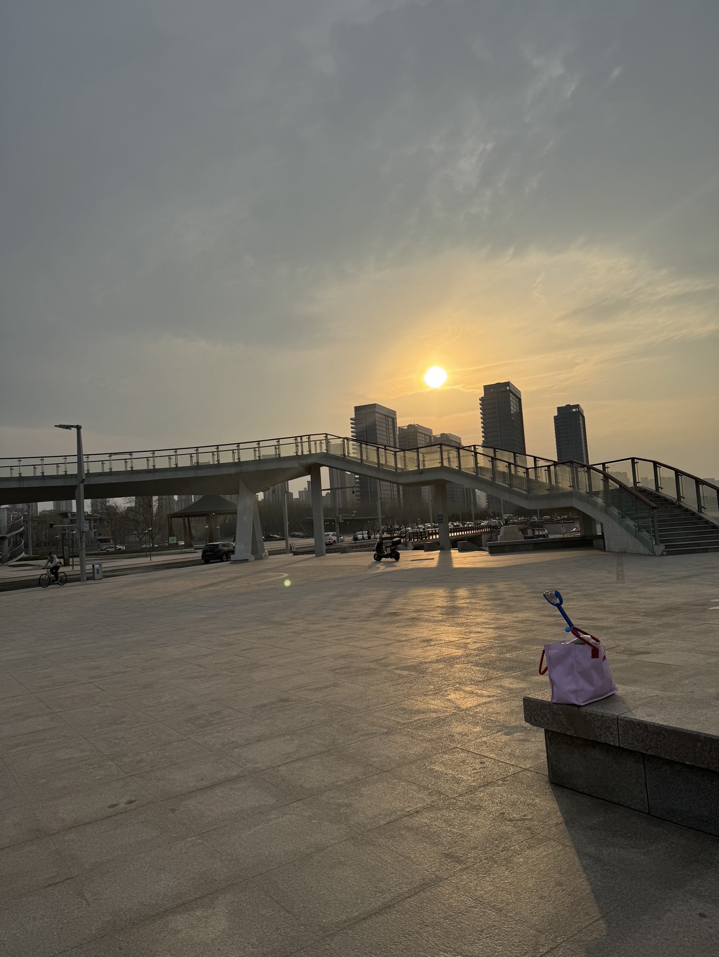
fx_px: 664
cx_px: 360
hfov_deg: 56.9
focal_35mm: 24
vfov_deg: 71.6
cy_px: 478
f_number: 1.78
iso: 80
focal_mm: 6.86
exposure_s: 1/6410
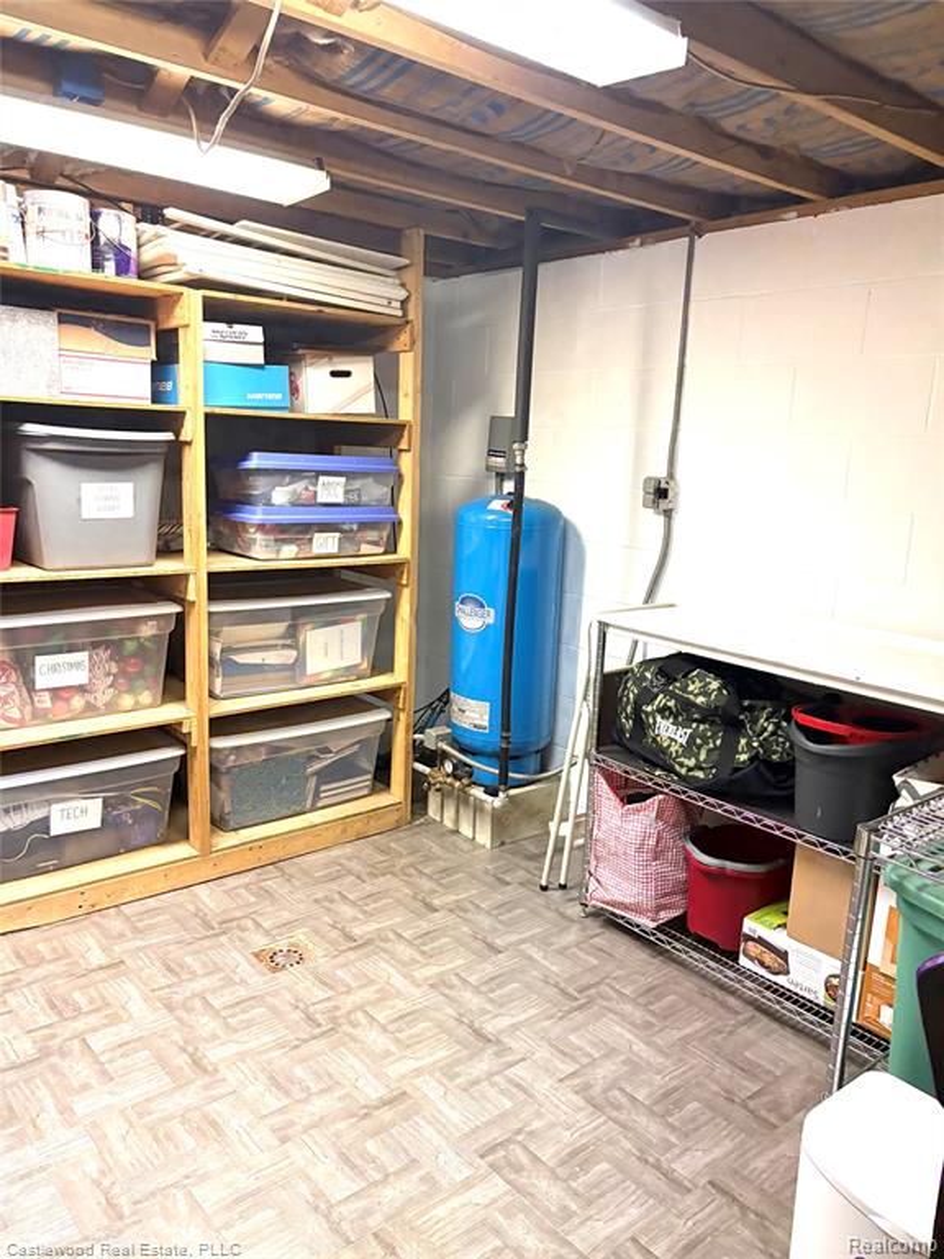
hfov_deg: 53.1
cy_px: 630
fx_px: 945
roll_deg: -2.9
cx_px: 472
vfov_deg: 67.3
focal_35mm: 26
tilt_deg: -9.2
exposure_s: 1/60
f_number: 1.6
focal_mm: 5.96
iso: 500
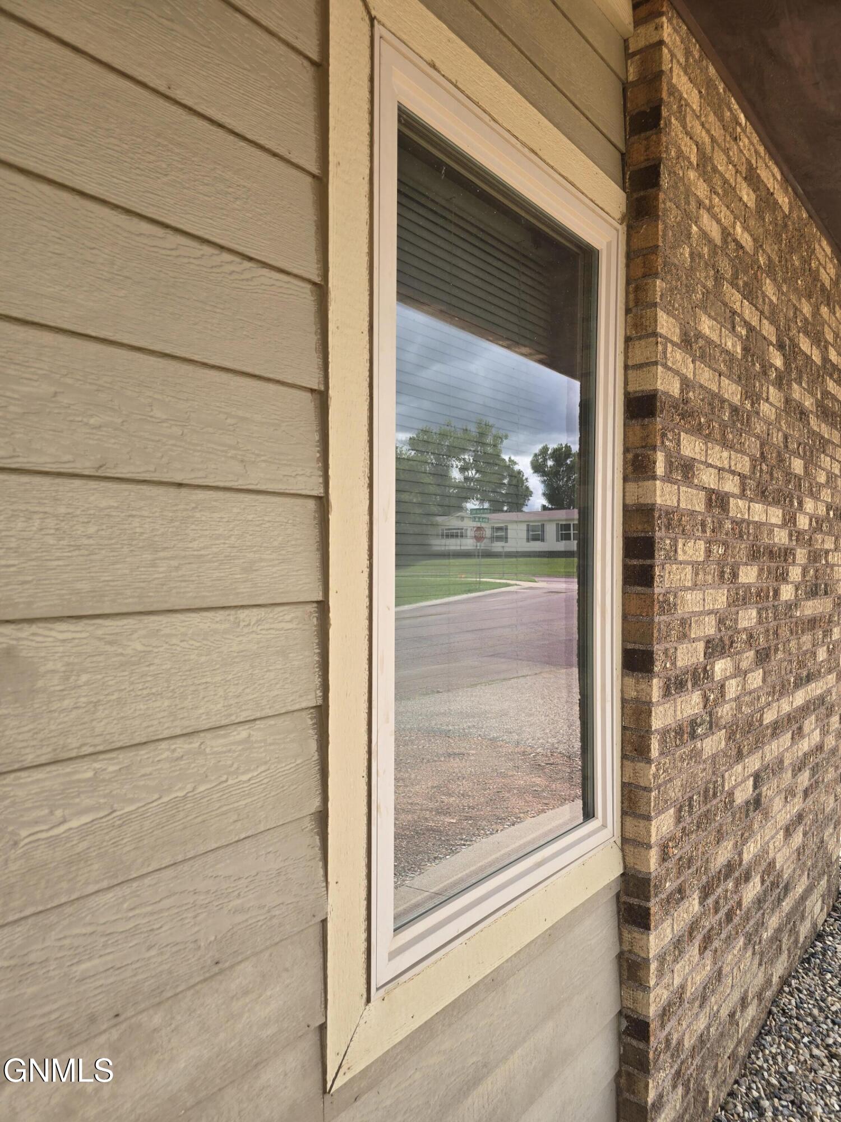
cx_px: 420
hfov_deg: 58.9
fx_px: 745
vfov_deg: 73.9
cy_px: 561
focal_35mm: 23
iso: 12
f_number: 1.7
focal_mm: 6.3
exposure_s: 1/262
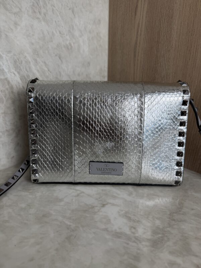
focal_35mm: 24
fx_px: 186
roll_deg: -1.5
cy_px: 134
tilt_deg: -17.6
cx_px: 100
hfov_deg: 56.8
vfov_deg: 71.6
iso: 64
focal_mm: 6.76
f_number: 1.78
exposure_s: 1/172
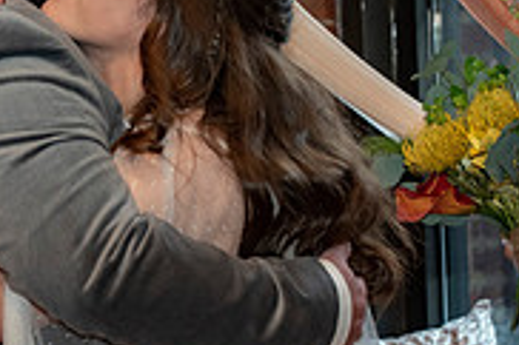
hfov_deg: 9.2
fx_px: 3212
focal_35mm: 223
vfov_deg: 6.1
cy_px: 164
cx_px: 111
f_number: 5
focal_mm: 70
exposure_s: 1/125
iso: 800
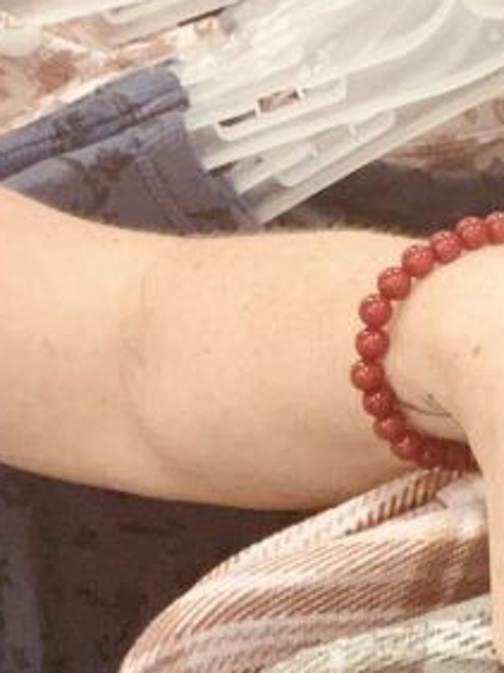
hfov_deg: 13.5
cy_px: 449
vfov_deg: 18.0
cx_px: 387
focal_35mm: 109
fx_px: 2119
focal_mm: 2.71
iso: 100
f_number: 2.2
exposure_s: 1/60
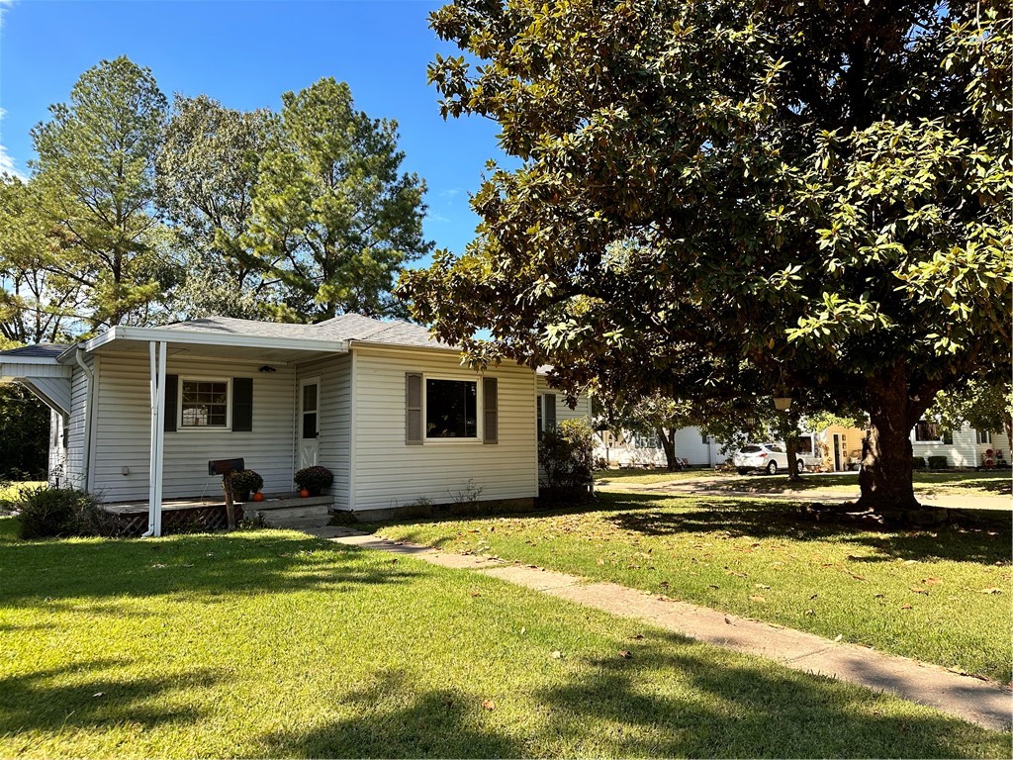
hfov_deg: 71.6
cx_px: 506
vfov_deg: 56.8
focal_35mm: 24
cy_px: 380
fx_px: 702
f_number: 1.78
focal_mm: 6.86
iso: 80
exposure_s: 1/1393
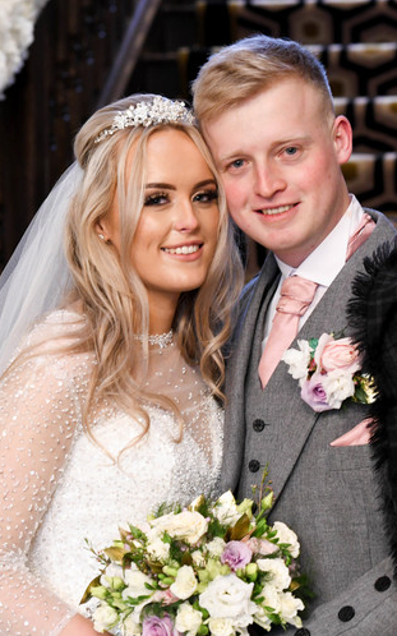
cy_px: 318
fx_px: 1507
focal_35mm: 87
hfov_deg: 15.0
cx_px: 188
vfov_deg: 23.8
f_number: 9
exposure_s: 1/200
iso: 2500
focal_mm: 85
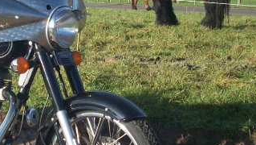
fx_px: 686
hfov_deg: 20.9
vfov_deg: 12.0
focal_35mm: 101
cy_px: 42
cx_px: 47
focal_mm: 6.2
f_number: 5.6
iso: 80
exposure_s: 1/240
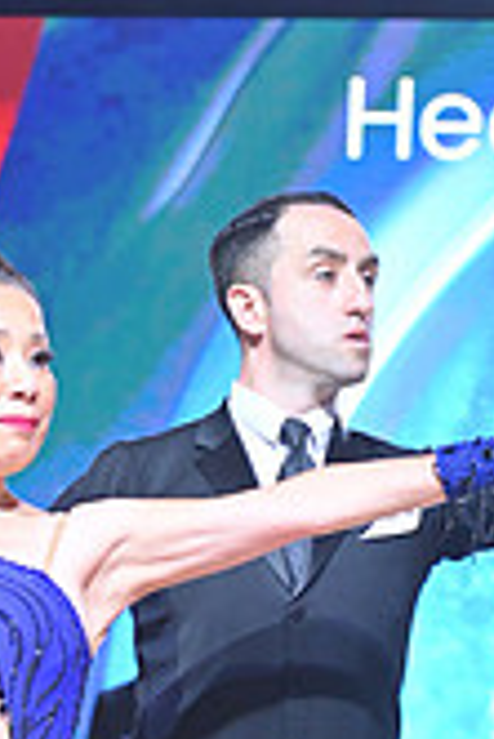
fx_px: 5032
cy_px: 1060
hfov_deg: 5.6
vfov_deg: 8.2
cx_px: 100
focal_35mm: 245
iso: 2000
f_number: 4
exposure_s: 1/250
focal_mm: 70
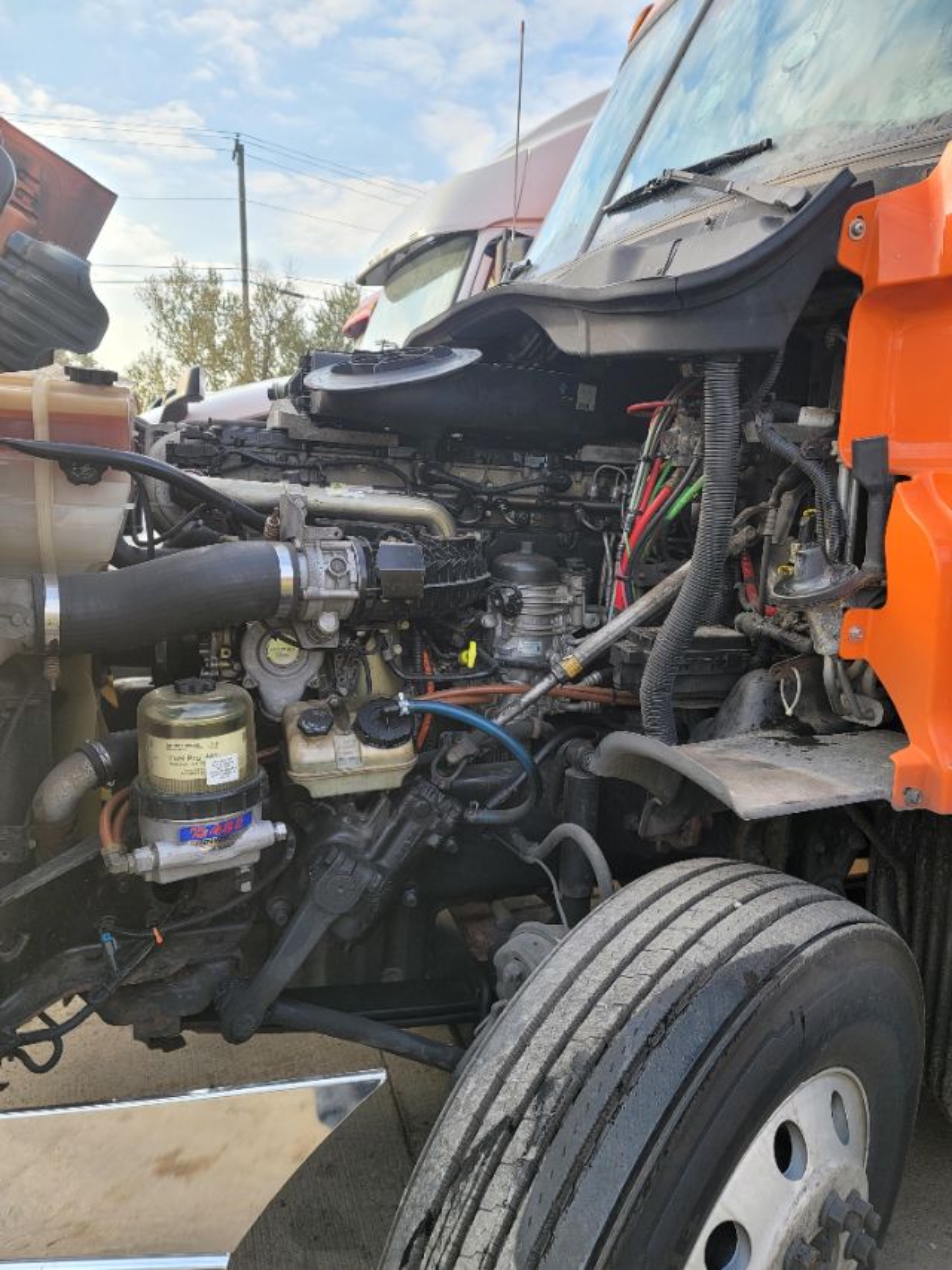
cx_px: 476
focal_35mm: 25
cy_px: 635
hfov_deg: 54.9
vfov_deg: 69.4
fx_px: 916
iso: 20
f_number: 1.8
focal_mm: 7
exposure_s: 1/130
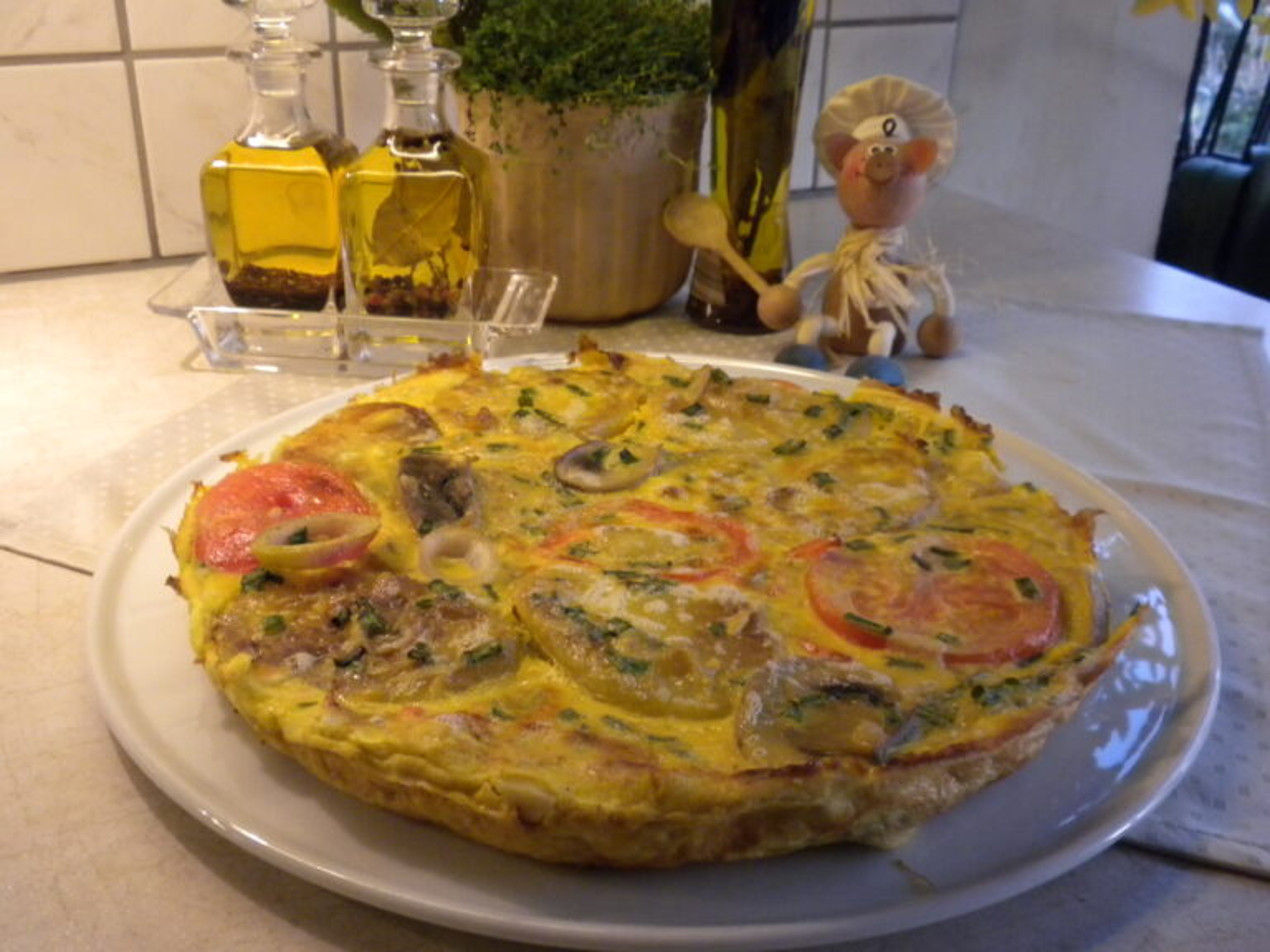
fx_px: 1357
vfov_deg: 38.7
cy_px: 476
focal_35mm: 37
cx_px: 635
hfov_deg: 50.1
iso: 400
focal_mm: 6.6
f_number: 3.5
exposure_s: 1/74.7
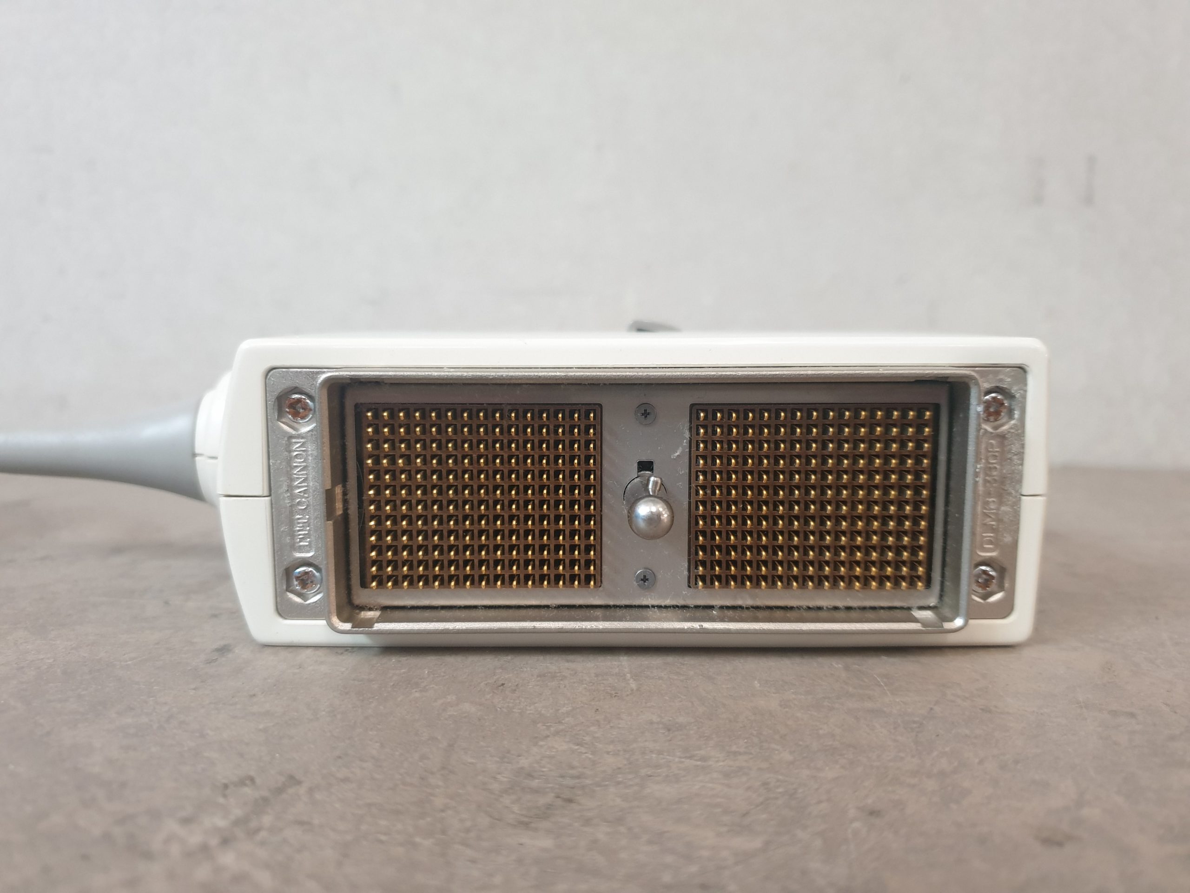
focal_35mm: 26
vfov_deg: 53.1
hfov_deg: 67.3
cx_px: 595
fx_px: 894
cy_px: 446
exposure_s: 1/50
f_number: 1.5
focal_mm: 4.3
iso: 200
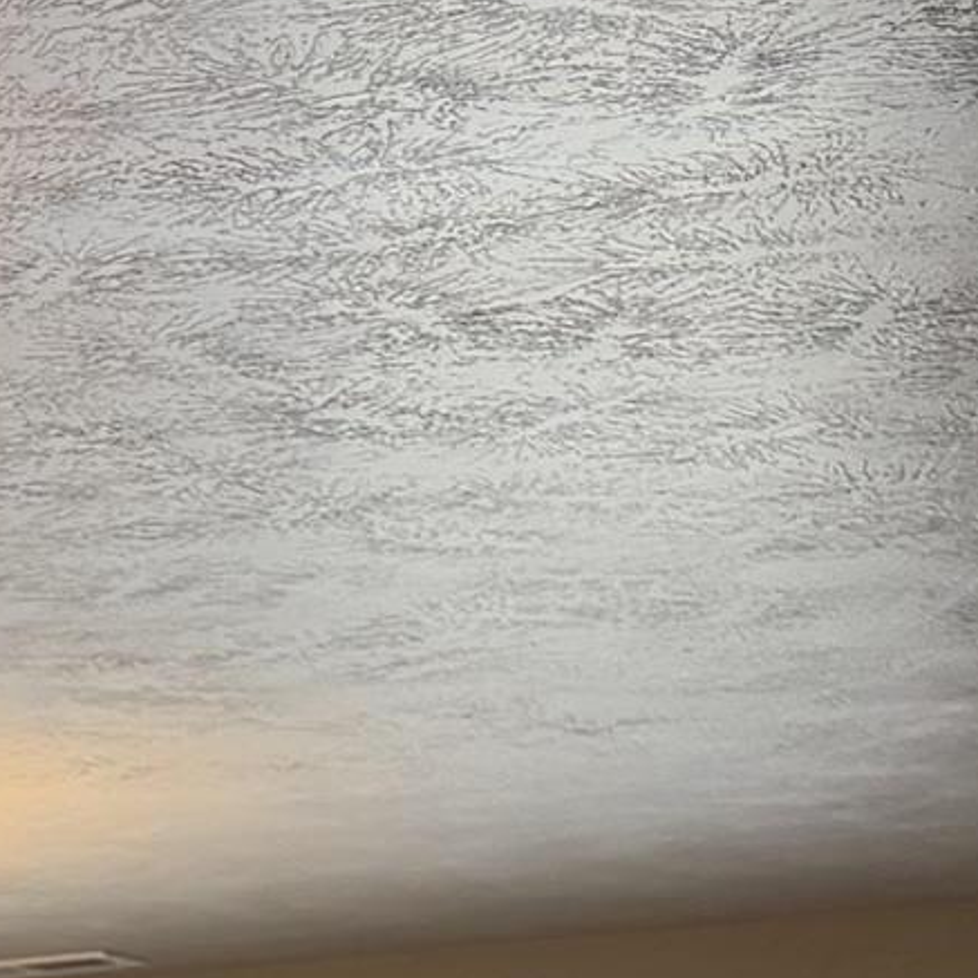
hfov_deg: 9.6
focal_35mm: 149
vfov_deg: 11.0
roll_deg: -0.7
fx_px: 4763
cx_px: -1746
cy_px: 1685
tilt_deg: -0.8
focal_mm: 6.76
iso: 200
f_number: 1.78
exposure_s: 1/124
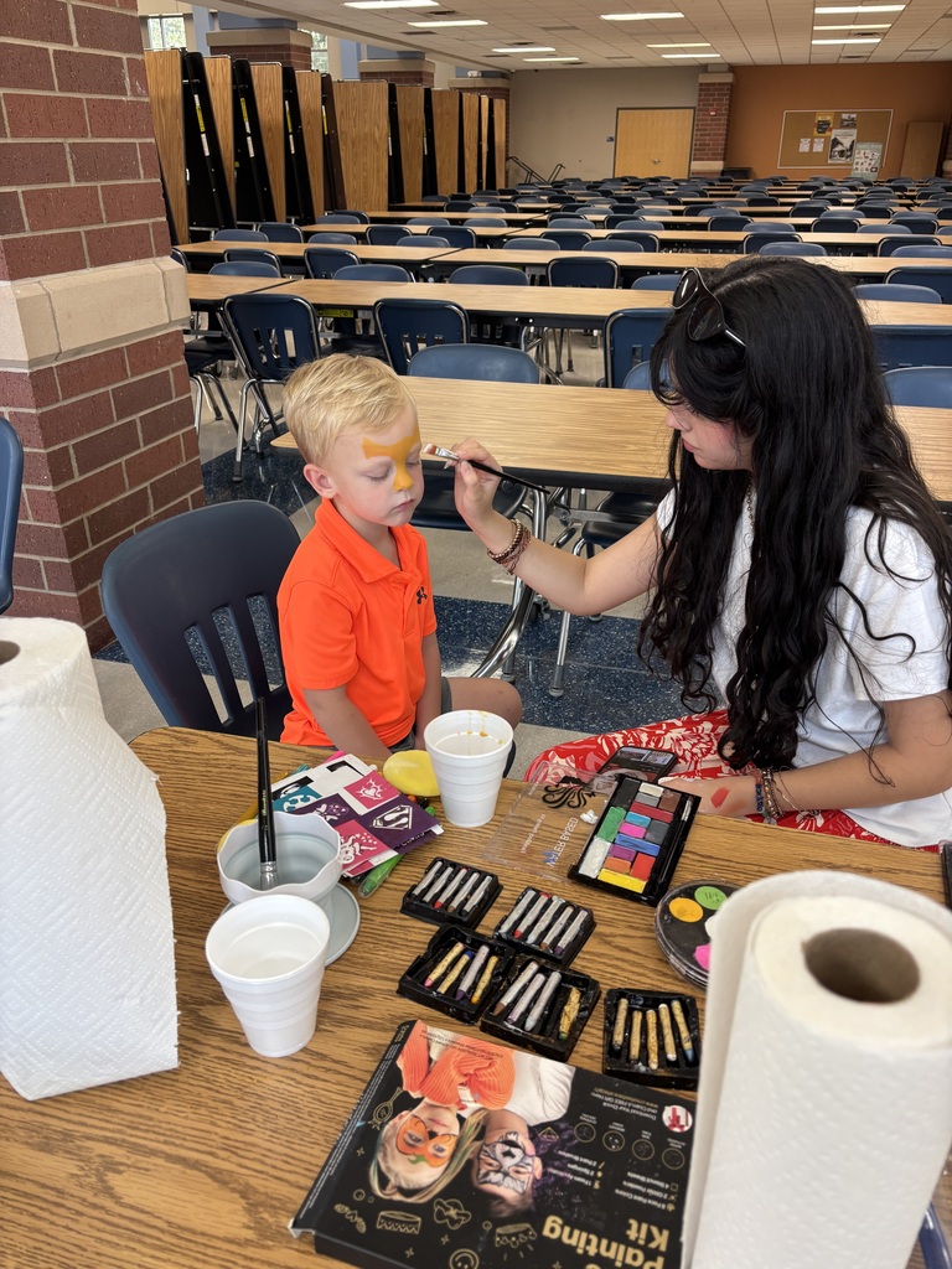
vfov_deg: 67.3
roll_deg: -0.7
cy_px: 634
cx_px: 476
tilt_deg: -26.9
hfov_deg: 53.1
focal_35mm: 26
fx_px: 953
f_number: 1.6
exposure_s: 1/60
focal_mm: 5.96
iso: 80
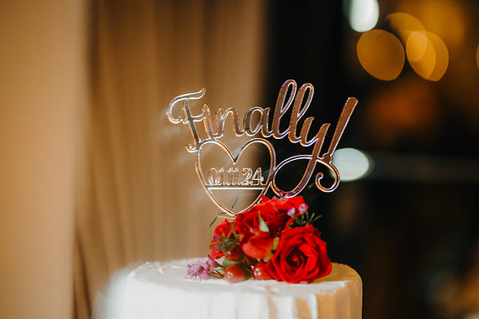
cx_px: 249
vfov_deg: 15.2
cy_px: 152
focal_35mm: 90
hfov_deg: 22.6
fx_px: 1197
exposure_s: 1/200
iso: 800
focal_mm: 85
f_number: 2
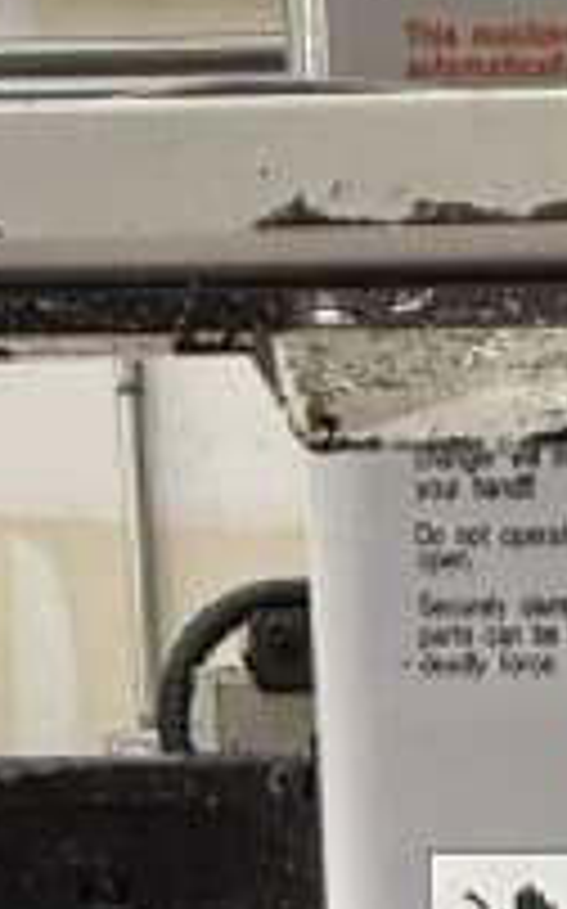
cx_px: 688
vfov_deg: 15.7
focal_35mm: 94
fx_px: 2327
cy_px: 1980
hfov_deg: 13.5
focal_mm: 2.2
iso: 200
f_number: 2.2
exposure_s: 1/60
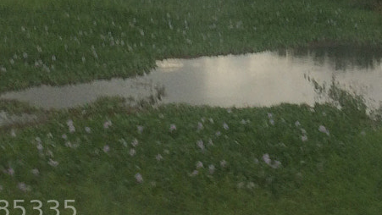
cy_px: -232
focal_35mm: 112
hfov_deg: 18.9
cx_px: 312
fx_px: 1135
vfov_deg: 10.0
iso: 40
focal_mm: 4.15
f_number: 2.2
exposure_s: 1/120
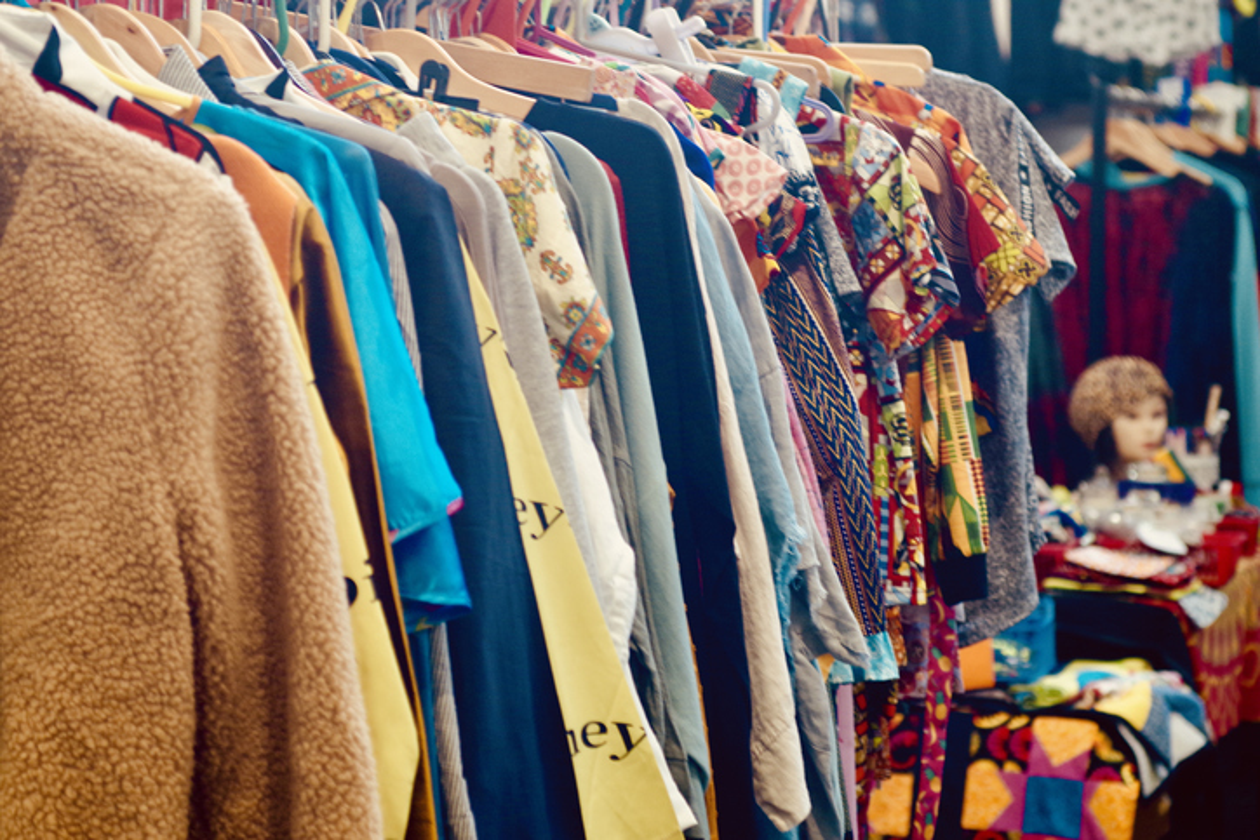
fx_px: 3675
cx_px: 630
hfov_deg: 19.5
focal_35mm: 105
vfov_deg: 13.0
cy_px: 420
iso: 400
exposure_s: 1/15
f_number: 4
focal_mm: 70
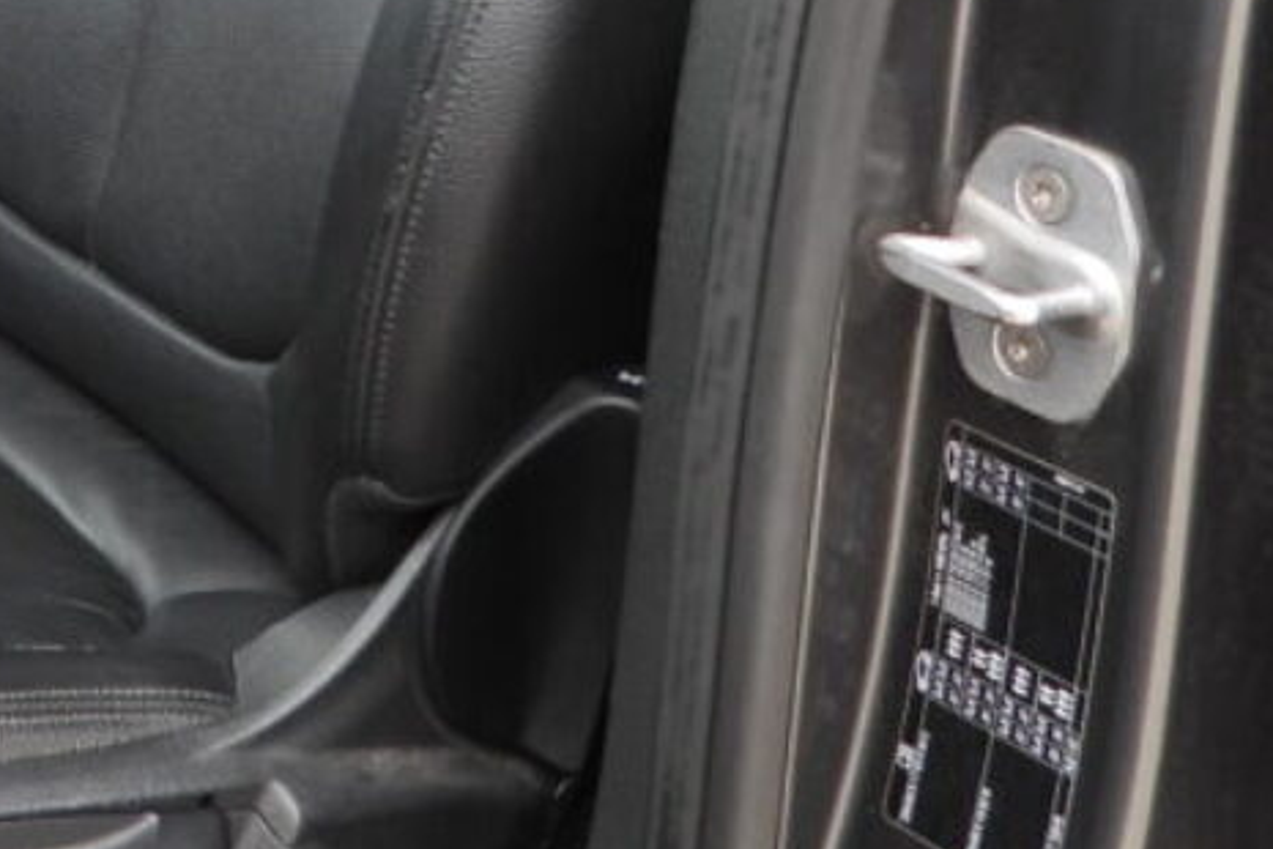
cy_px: -389
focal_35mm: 86
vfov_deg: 14.9
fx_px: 3041
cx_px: -337
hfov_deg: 21.6
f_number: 2.8
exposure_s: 1/80
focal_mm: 4.3
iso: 100
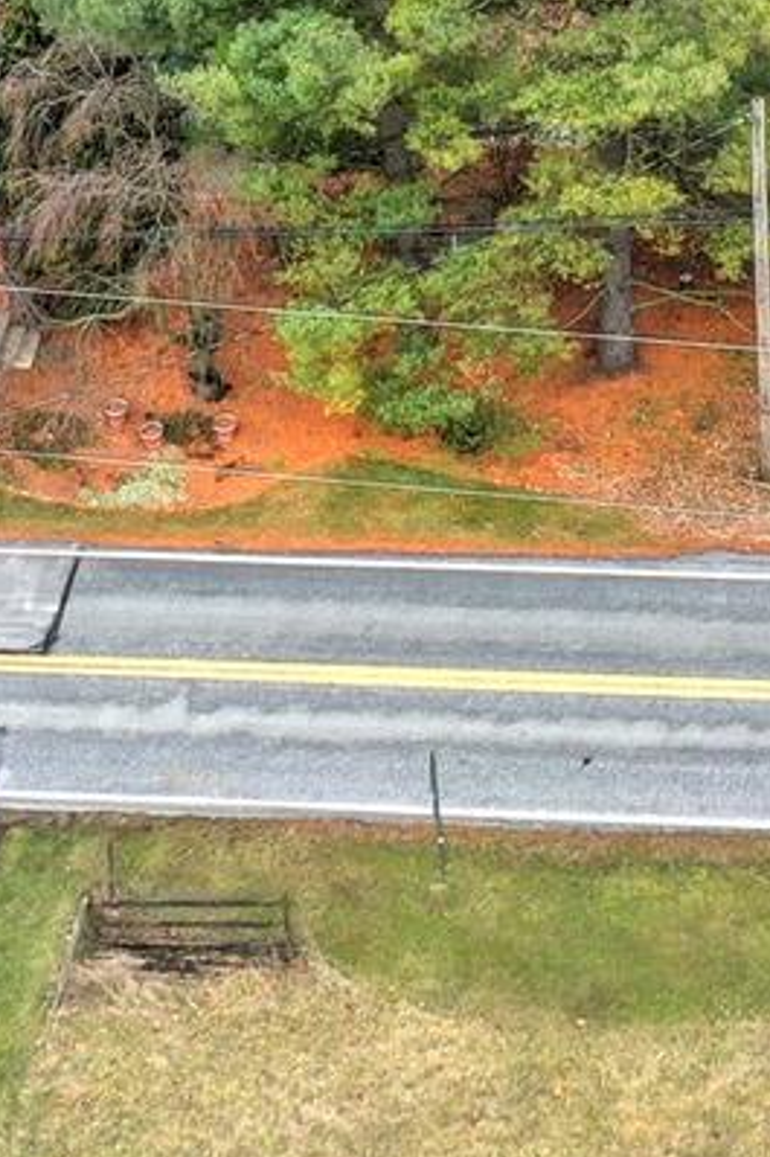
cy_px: -174
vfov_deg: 13.9
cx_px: 1005
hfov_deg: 9.4
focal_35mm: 144
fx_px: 4624
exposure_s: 1/100
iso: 100
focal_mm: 10.3
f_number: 4
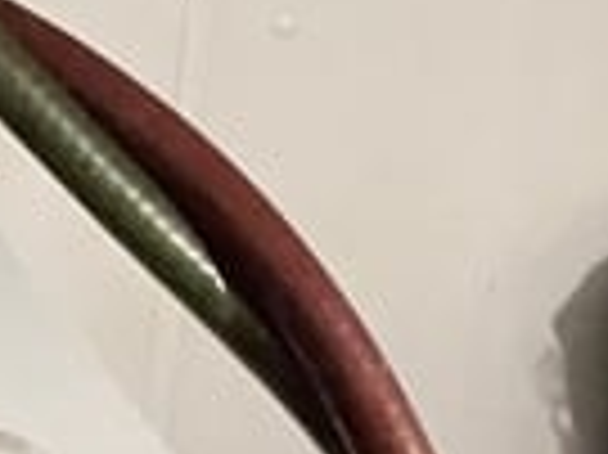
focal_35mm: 131
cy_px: -823
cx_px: -761
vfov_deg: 9.4
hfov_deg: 12.5
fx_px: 2299
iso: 800
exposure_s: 1/15
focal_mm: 2.71
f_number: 2.2
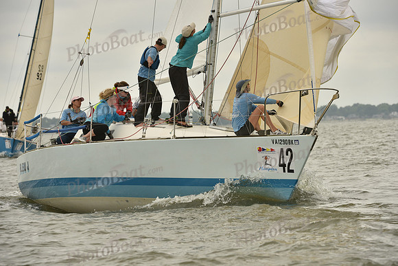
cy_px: 133
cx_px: 199
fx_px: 2764
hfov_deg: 8.2
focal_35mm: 250
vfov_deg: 5.5
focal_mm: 250
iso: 400
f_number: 8
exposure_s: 1/800
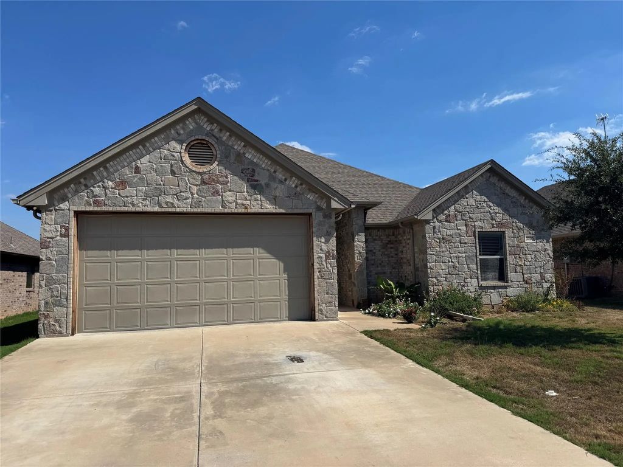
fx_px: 432
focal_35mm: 24
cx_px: 312
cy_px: 234
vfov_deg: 56.8
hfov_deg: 71.6
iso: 80
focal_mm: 6.76
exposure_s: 1/7092
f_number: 1.78
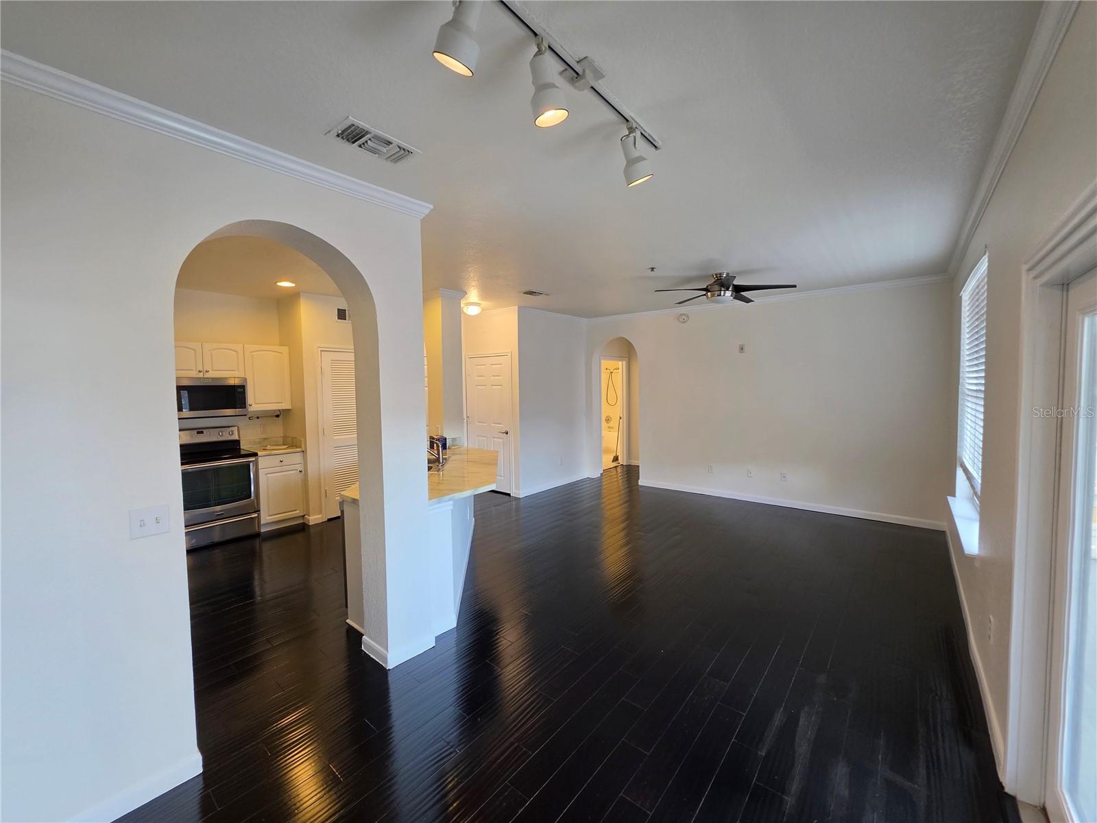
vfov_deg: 89.9
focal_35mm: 13
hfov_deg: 106.2
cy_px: 412
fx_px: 412
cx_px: 548
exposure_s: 1/120
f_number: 1.9
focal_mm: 2.2
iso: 125
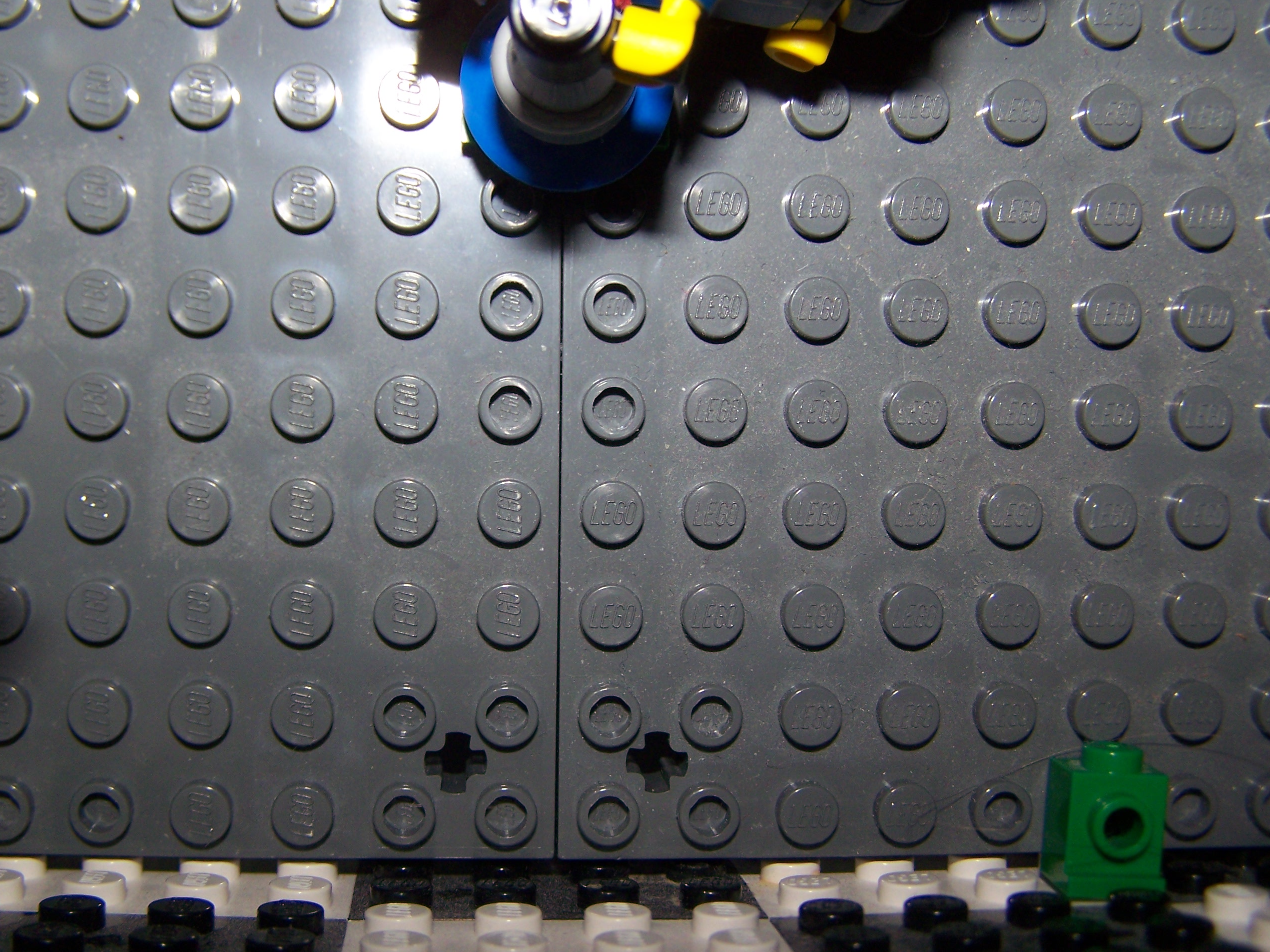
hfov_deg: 41.2
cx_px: 547
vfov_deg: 31.5
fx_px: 1687
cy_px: 464
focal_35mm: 46
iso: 80
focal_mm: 6.3
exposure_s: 1/60
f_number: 2.8
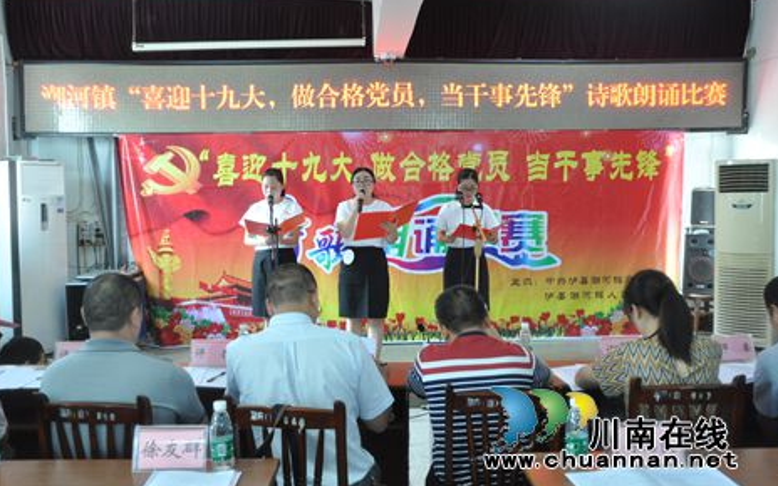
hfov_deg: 55.9
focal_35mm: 35
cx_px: 377
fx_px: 733
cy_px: 231
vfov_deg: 36.7
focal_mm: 21
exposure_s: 1/30
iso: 1250
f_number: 4
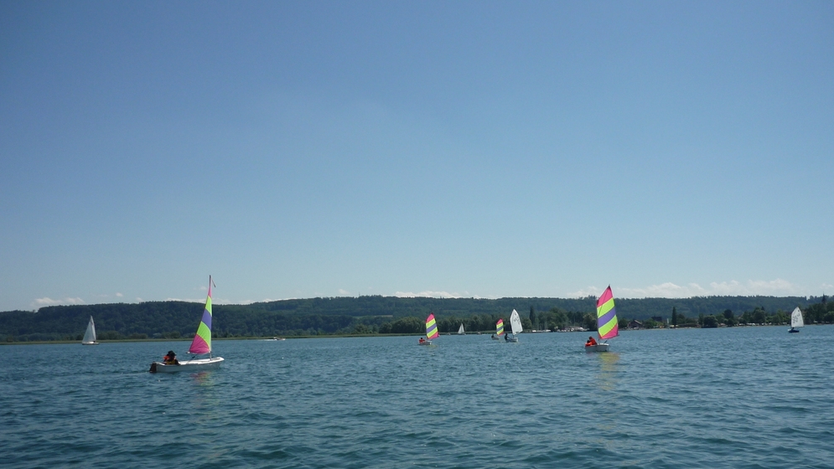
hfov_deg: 54.0
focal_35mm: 37
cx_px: 427
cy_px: 281
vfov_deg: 31.9
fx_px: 818
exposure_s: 1/320
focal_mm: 5.5
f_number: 8
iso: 100
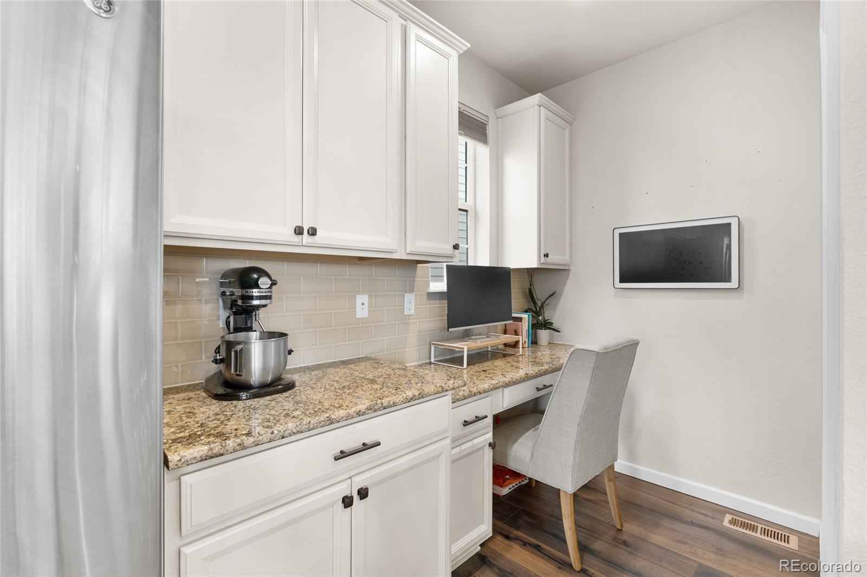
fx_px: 385
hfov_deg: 96.8
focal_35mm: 16
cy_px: 288
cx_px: 434
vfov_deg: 73.7
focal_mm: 16
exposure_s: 1/1.25
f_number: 8
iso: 400
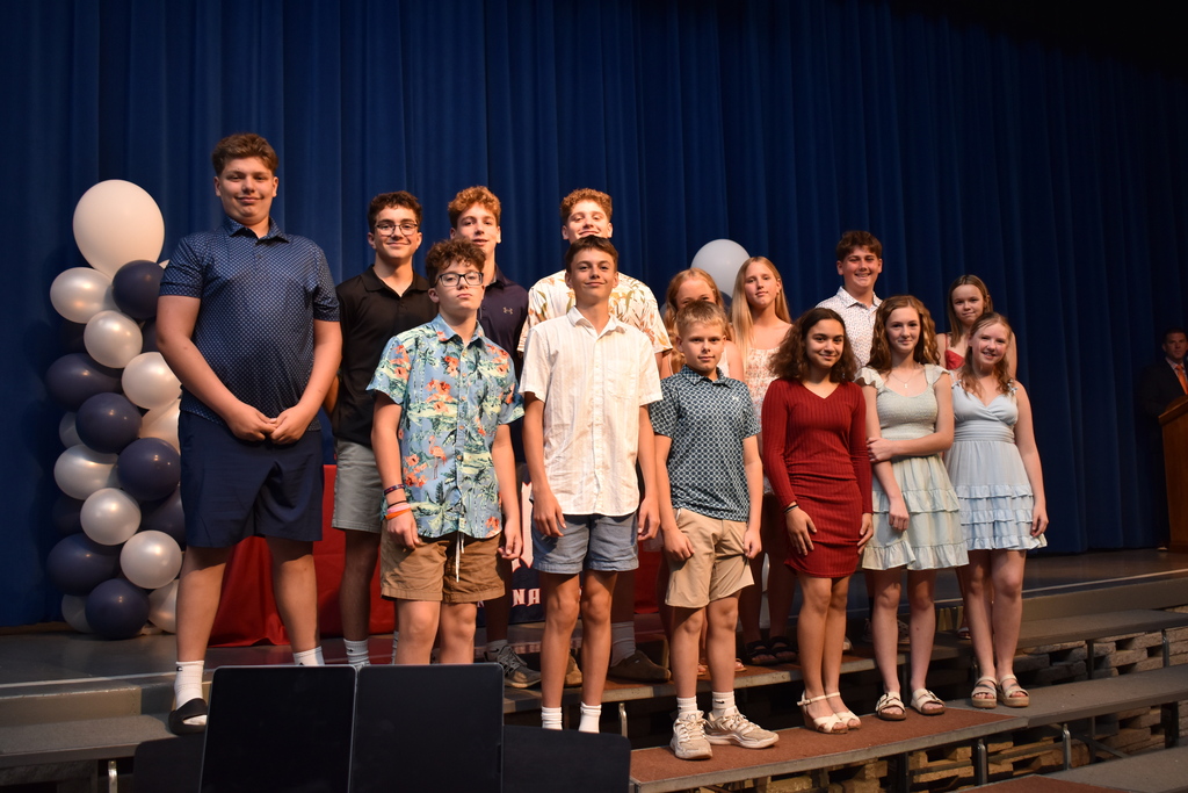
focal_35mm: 38
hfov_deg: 51.3
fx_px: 1238
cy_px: 396
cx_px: 594
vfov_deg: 35.5
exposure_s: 1/125
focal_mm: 25
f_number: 4.5
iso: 640
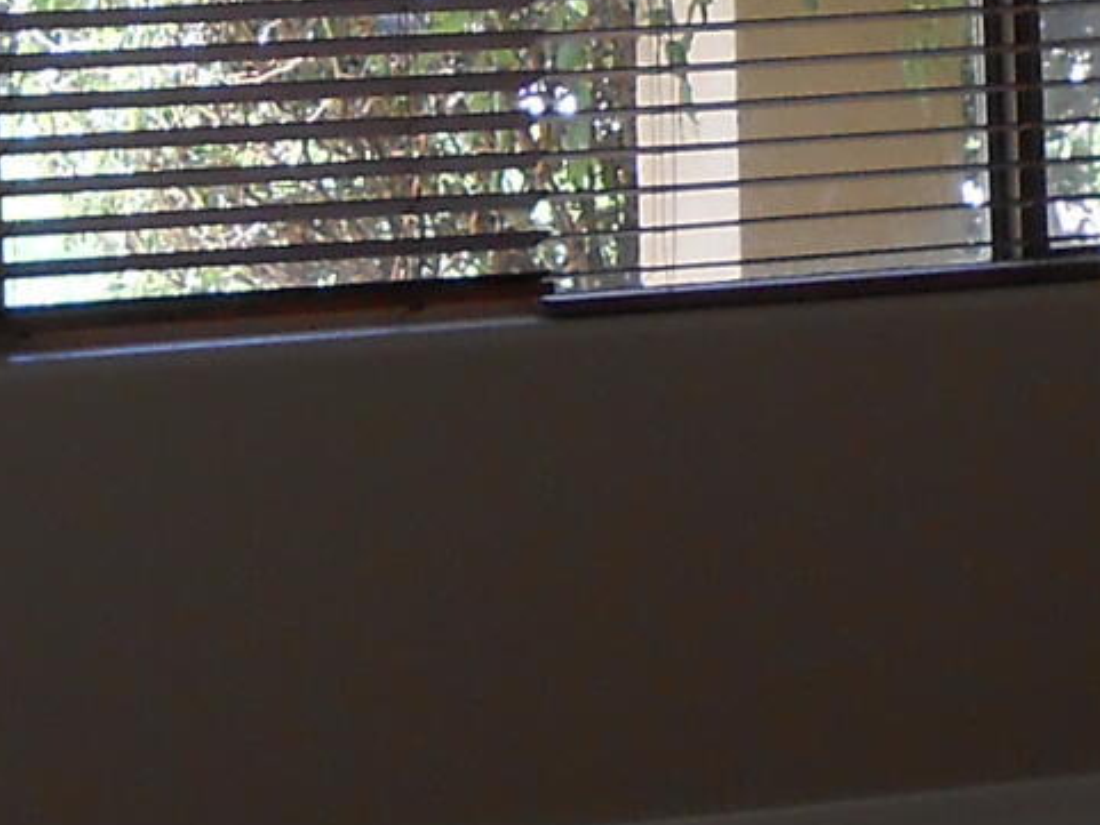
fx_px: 5149
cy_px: -574
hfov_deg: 11.9
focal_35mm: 162
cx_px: -240
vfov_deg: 8.8
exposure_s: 1/50
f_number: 3.5
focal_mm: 4.6
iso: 80
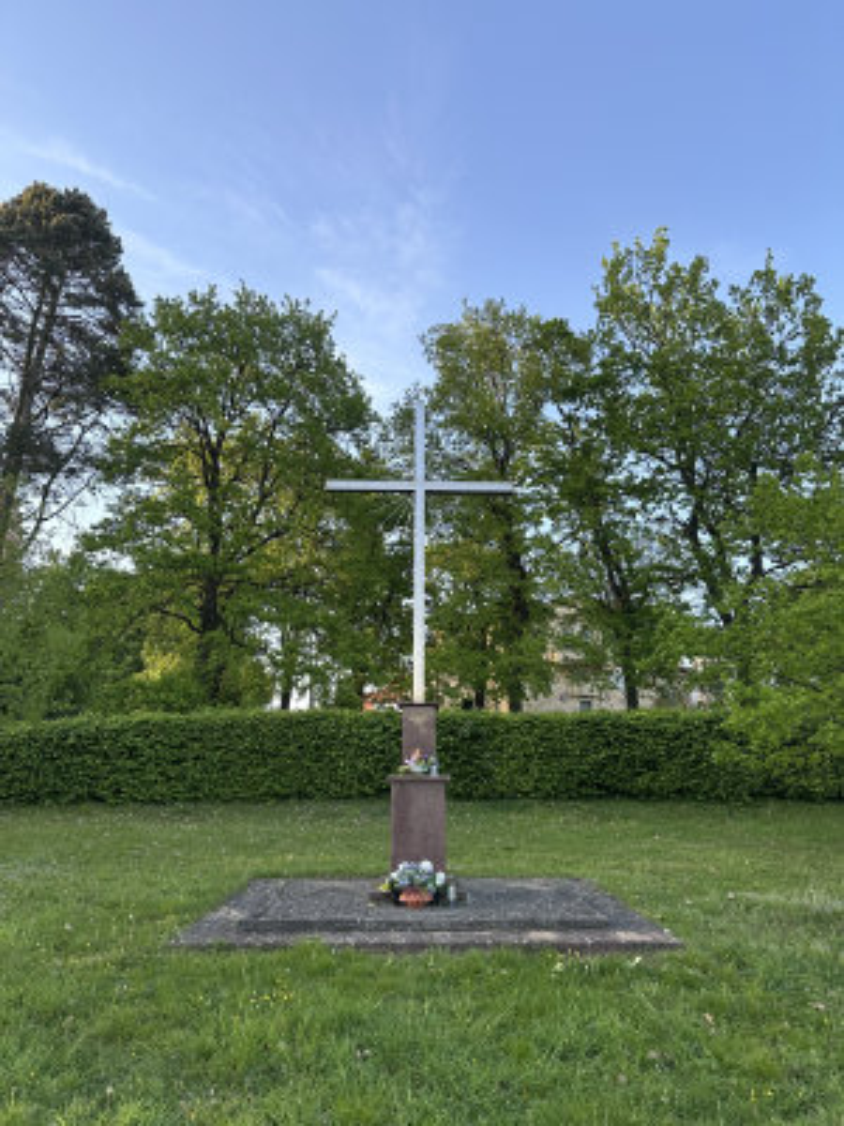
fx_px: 780
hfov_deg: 56.8
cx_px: 422
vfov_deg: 71.6
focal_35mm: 24
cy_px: 563
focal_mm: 6.9
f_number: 1.8
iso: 80
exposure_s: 1/642
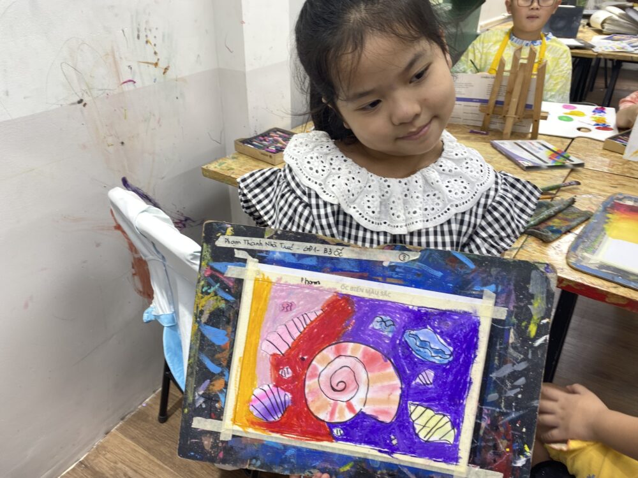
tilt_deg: -32.6
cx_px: 319
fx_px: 479
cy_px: 239
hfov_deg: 67.3
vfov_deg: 53.1
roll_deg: -4.5
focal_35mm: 26
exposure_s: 1/100
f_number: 1.8
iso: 40
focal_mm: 4.25
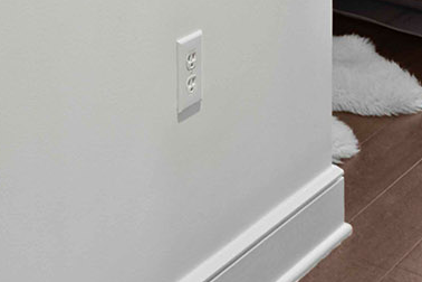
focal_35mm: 99
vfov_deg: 11.7
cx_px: -75
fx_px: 1160
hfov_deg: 19.5
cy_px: -362
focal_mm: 17
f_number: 11
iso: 400
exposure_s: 1/2
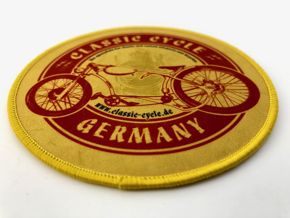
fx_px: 235
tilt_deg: -41.0
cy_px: 109
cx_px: 145
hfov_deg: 63.4
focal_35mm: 28
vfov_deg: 49.7
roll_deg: -0.8
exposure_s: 1/100
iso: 32
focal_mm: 3.99
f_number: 1.8
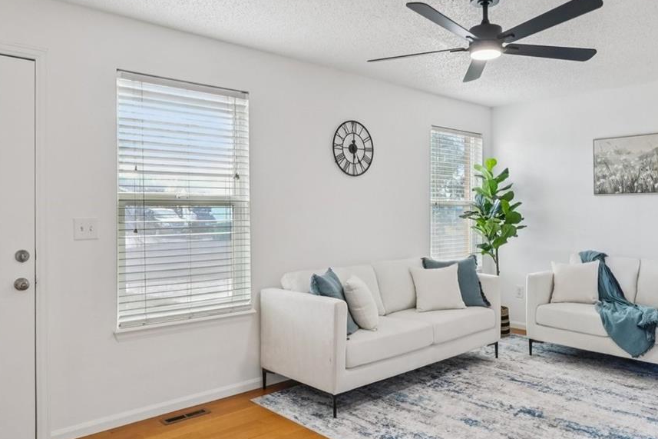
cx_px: 371
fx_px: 512
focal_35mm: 28
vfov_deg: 46.4
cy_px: 215
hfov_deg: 65.2
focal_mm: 10
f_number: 8
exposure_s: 1/3.33
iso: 800
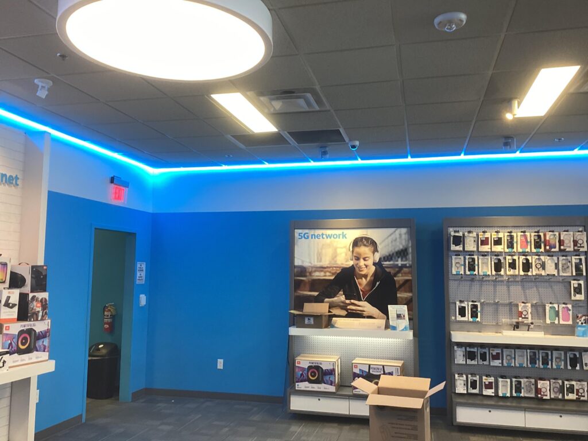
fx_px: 527
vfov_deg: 45.4
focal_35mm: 31
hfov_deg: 58.4
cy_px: 220
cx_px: 294
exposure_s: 1/60
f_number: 2.4
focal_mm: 3.3
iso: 80
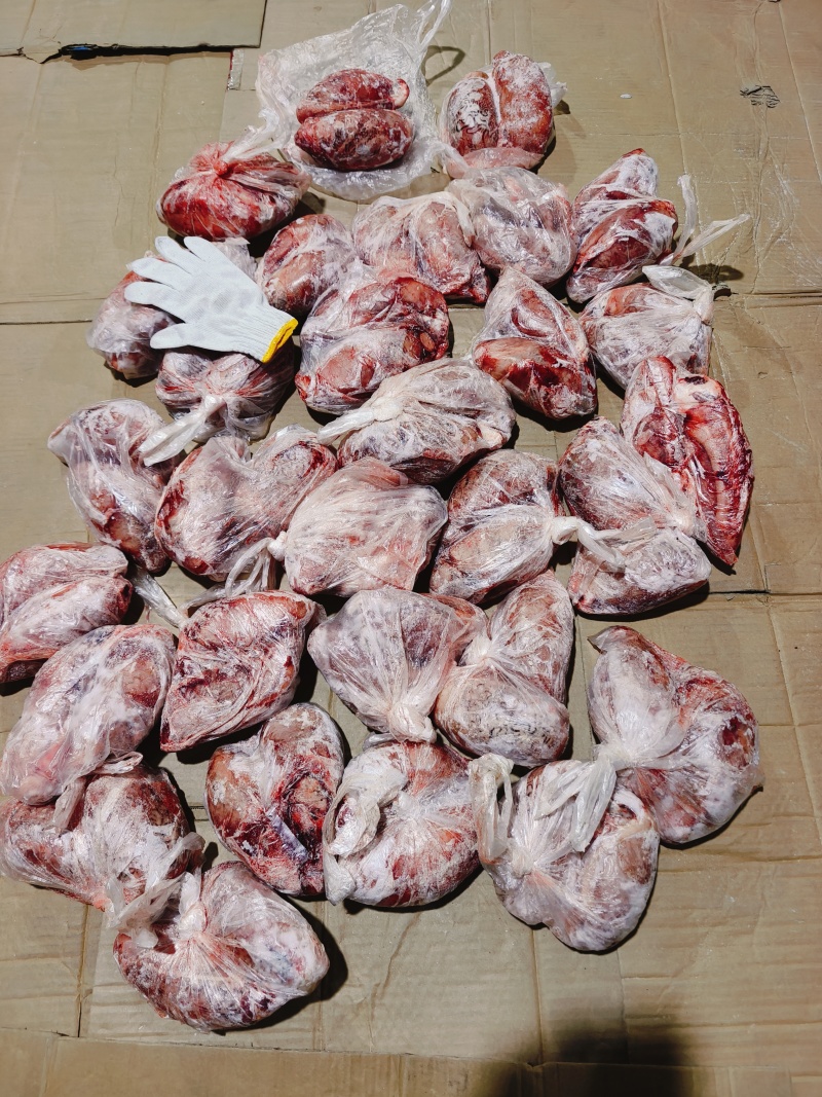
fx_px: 728
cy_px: 548
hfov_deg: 58.9
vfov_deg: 73.9
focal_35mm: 23
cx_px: 411
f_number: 1.6
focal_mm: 6.06
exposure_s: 1/91.3
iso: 800
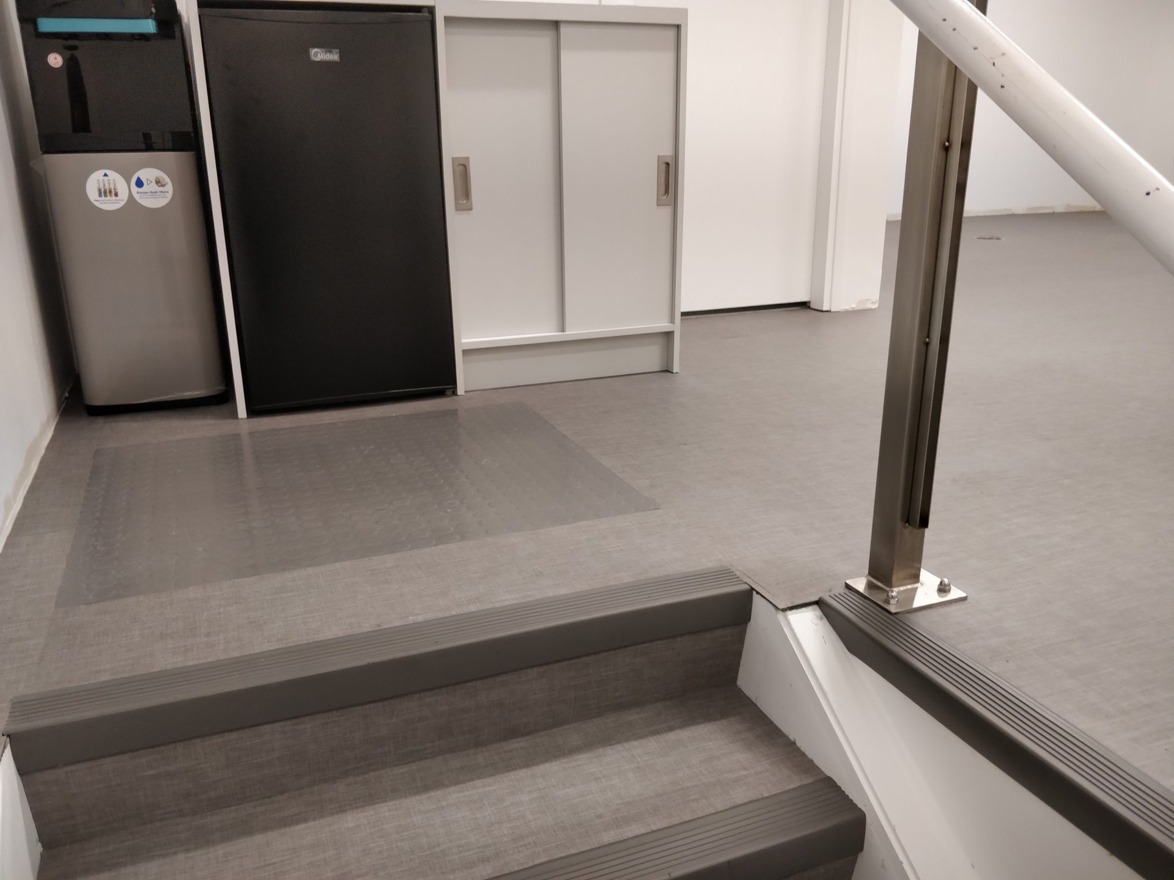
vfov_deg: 56.8
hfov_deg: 71.6
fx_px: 814
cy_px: 440
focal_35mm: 24
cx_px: 587
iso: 400
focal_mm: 4.1
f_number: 1.7
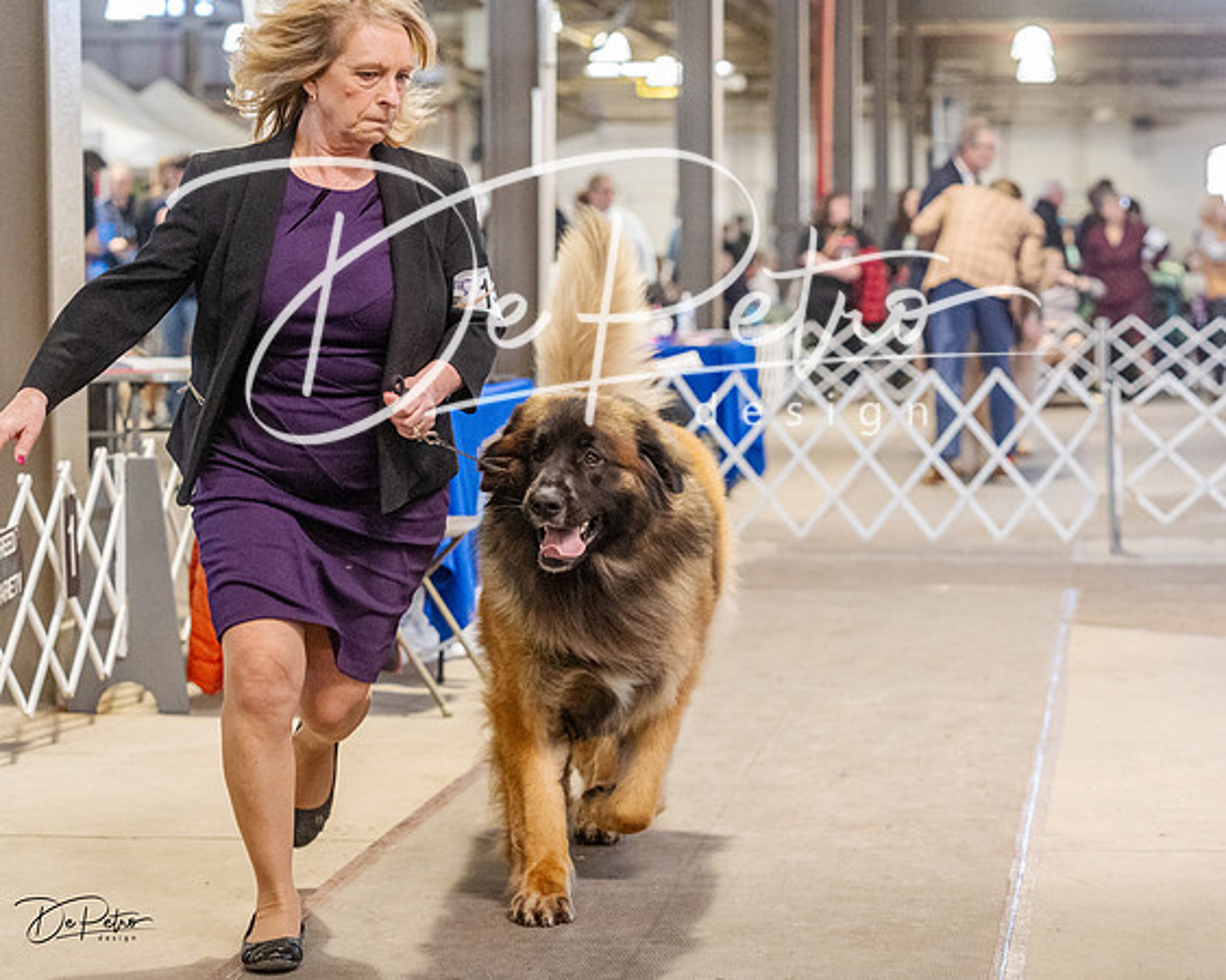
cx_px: 748
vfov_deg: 17.6
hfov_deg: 21.9
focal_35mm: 87
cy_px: 498
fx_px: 3158
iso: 6400
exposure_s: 1/320
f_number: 4
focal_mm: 76
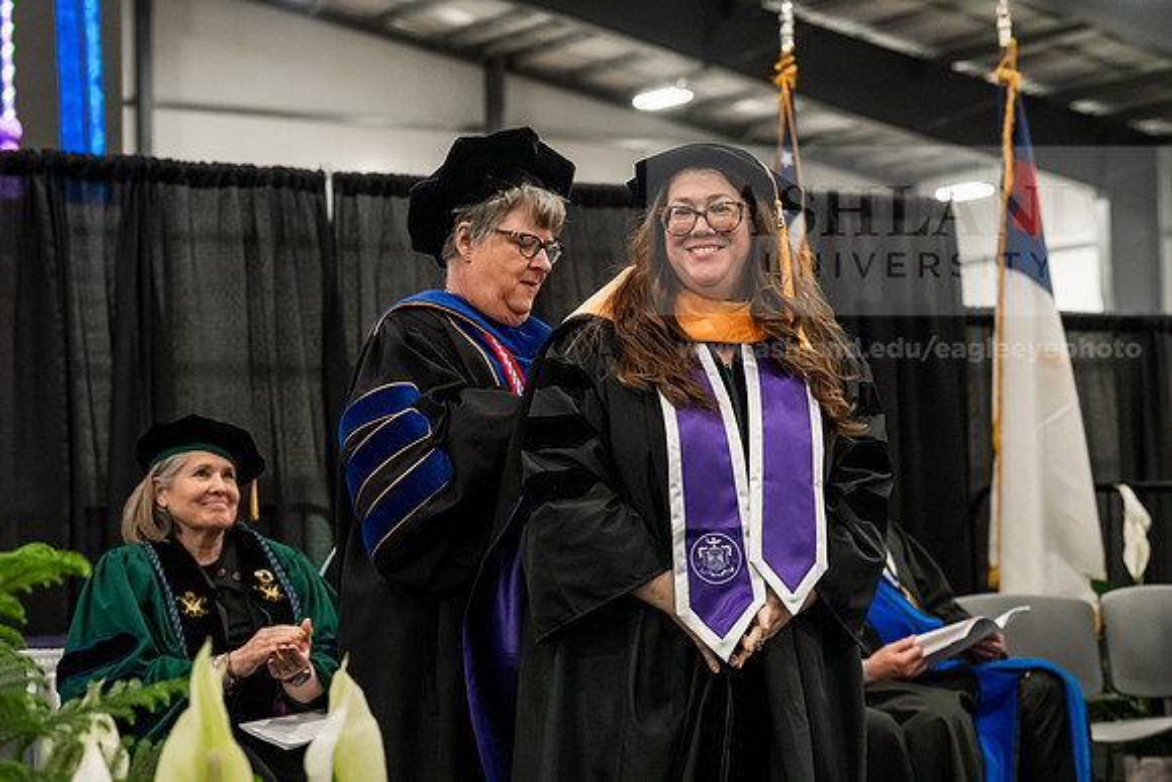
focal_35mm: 77
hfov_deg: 26.3
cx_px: 586
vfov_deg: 17.7
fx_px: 2507
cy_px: 391
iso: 6400
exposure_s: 1/250
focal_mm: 77
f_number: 5
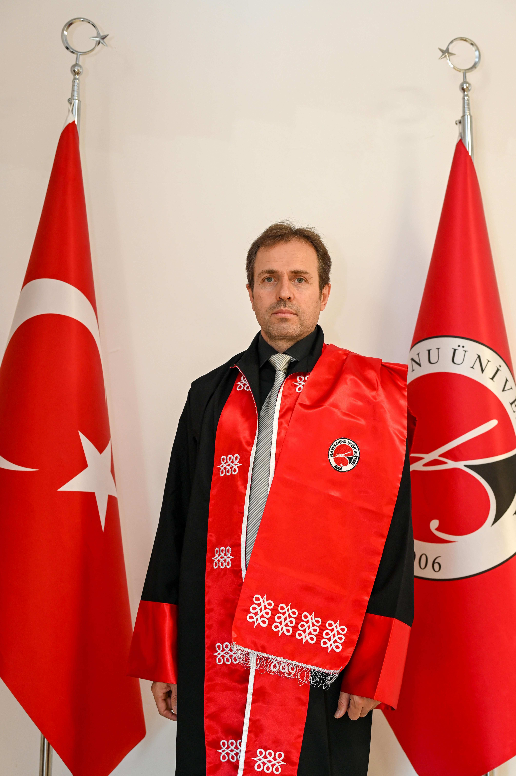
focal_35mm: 50
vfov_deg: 39.6
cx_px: 258
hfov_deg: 27.0
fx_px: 1076
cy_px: 388
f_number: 4
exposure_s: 1/60
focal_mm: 50
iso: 640
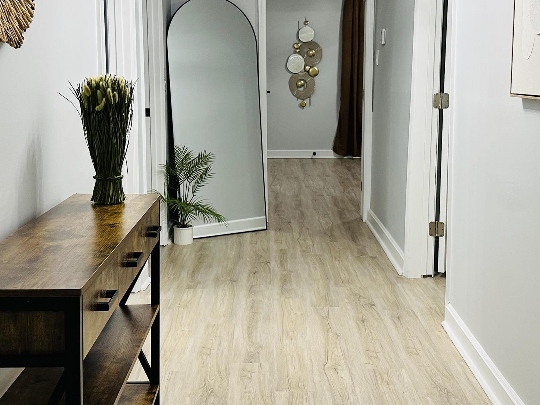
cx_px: 286
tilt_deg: -7.9
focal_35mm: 50
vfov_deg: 29.0
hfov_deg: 38.2
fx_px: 780
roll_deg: -0.6
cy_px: 166
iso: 125
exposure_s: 1/60
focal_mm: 6.86
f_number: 1.78
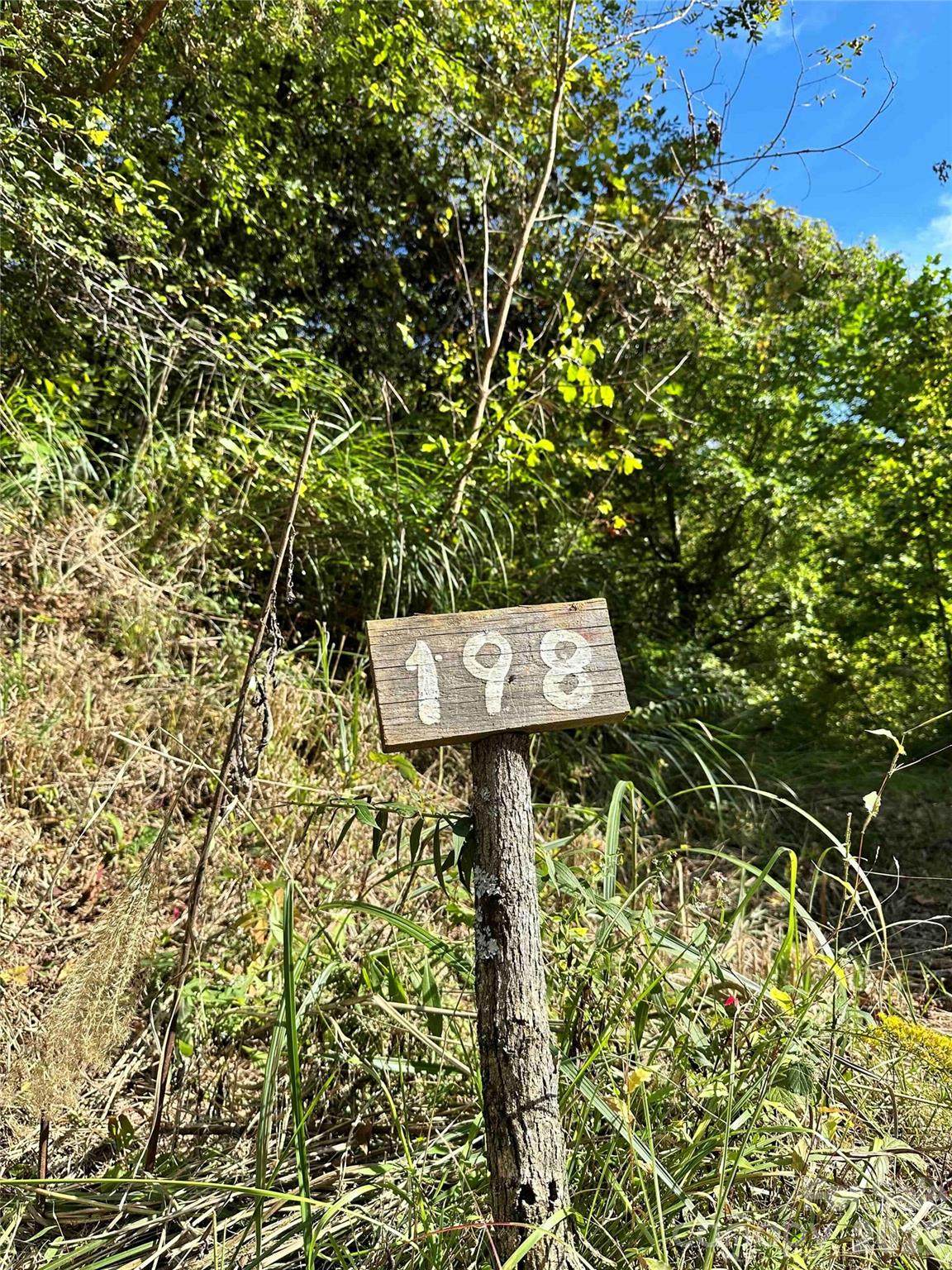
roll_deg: +0.7
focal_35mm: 24
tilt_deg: +10.6
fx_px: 880
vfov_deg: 71.6
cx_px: 476
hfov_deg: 56.8
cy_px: 635
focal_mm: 6.86
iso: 80
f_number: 1.78
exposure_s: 1/1453
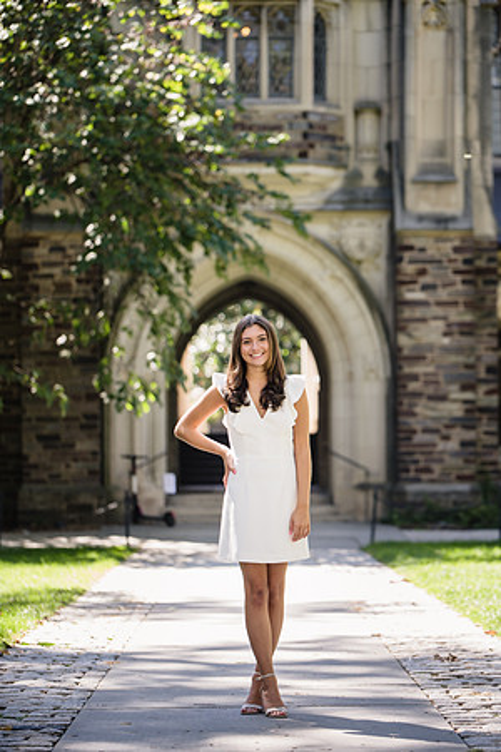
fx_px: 2192
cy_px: 376
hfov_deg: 13.0
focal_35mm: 105
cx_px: 250
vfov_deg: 19.5
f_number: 2.8
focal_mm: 105
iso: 160
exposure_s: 1/250
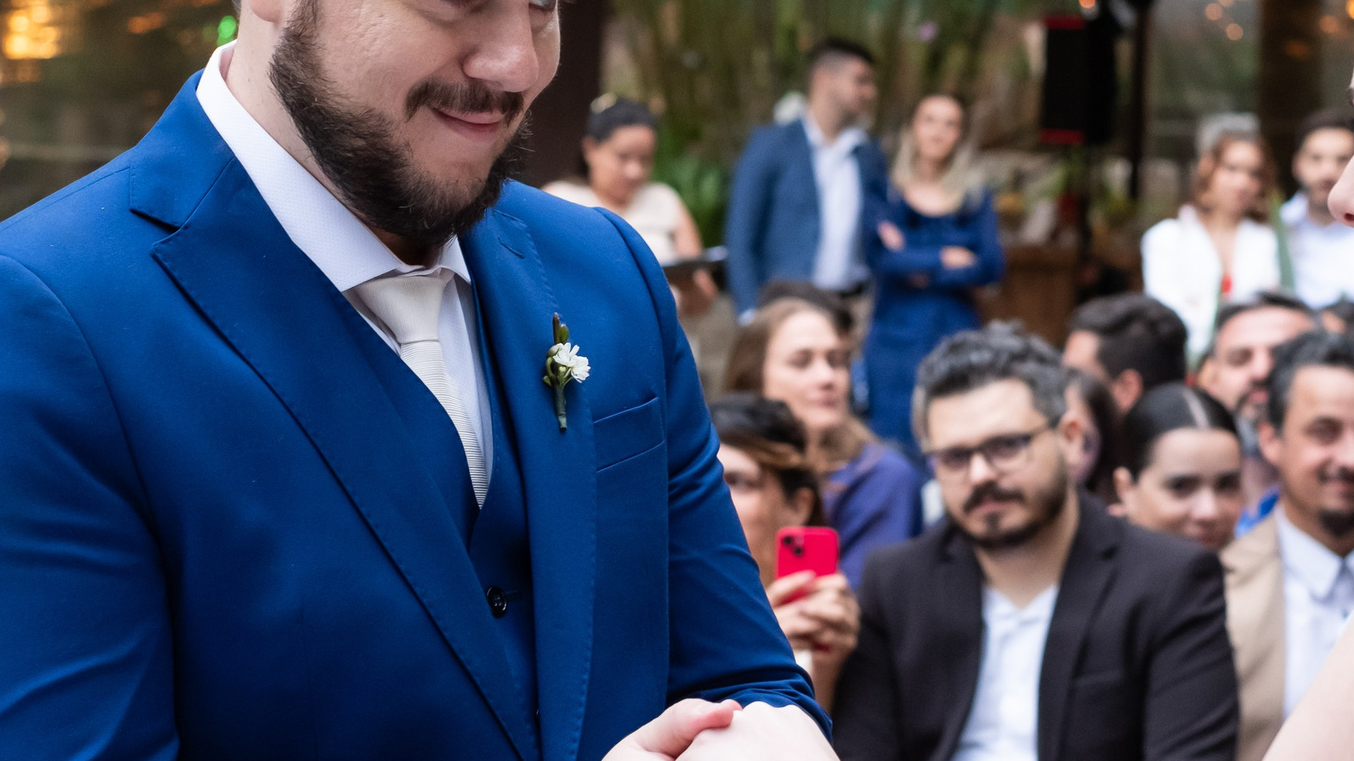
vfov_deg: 11.5
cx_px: 708
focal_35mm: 105
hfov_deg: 20.4
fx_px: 3769
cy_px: 352
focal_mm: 35
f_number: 3.6
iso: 800
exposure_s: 1/160
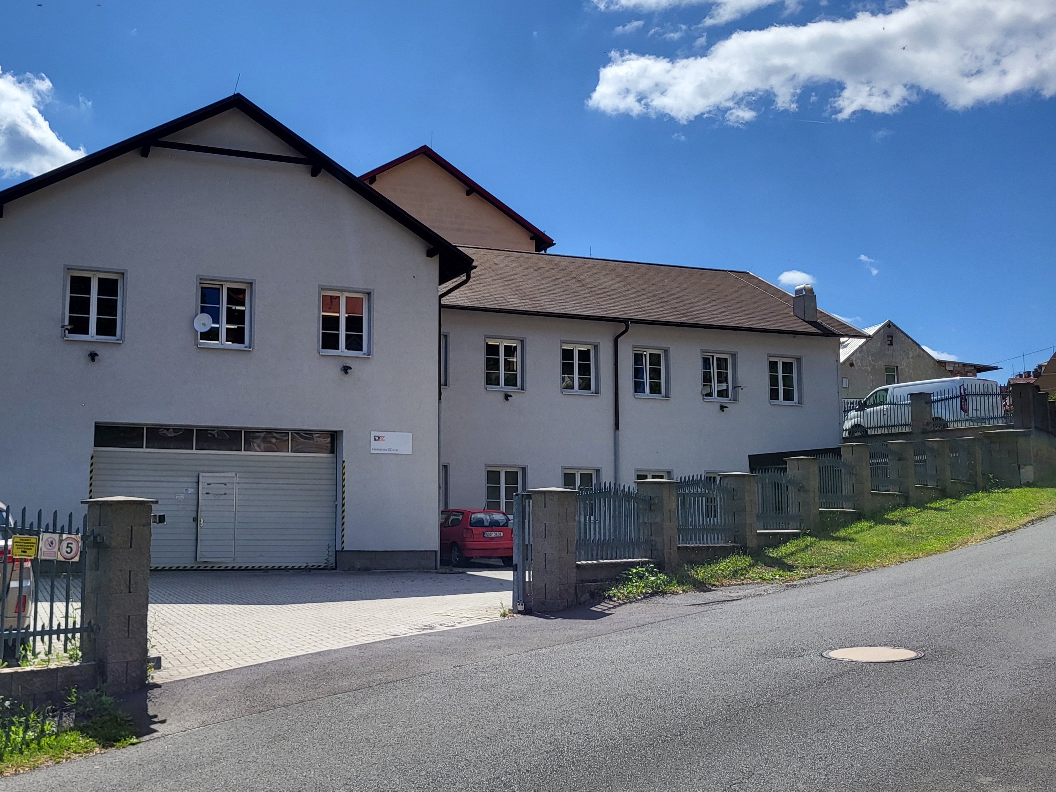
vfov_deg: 40.7
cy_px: 410
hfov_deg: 51.7
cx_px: 360
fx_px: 1068
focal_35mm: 35
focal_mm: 5.4
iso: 40
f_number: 1.8
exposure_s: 1/2503
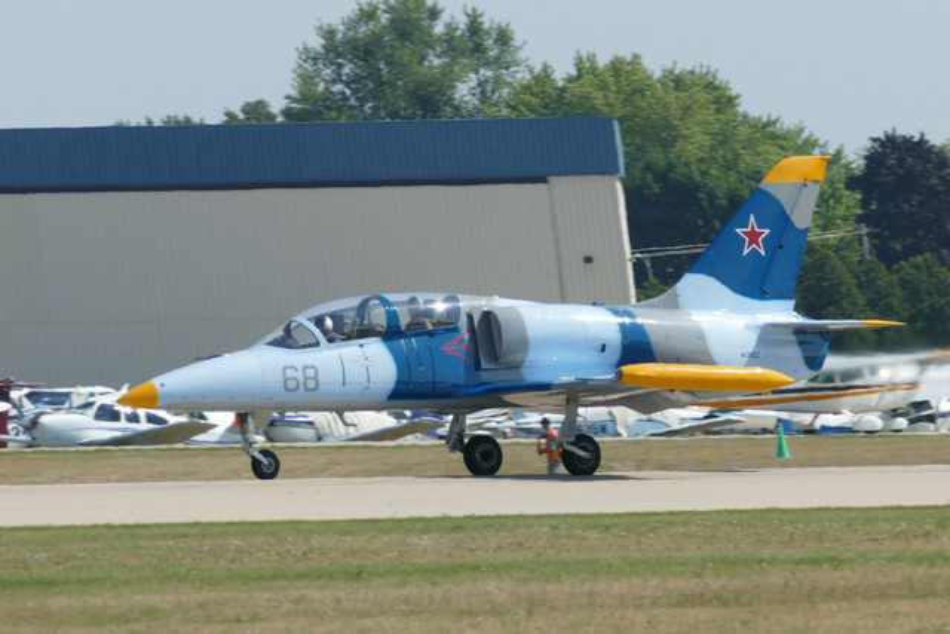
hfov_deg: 5.2
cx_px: 475
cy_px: 317
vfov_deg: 3.5
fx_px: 10478
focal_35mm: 397
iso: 125
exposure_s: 1/640
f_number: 5.6
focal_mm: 144.72
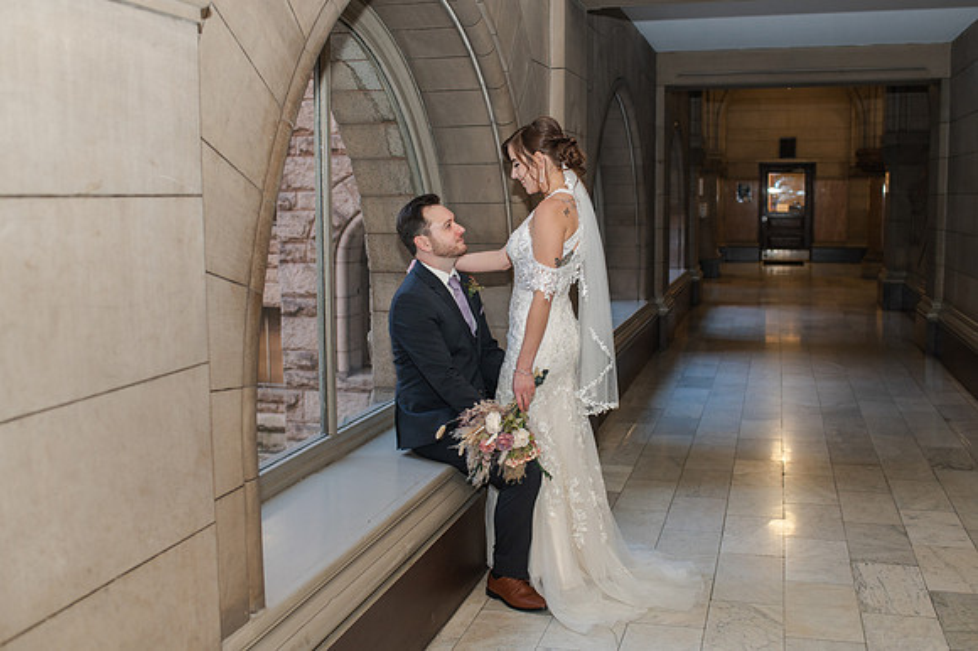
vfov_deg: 34.7
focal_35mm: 38
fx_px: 1041
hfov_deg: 50.3
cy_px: 317
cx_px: 518
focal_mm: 35
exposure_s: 1/200
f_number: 3.5
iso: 1000
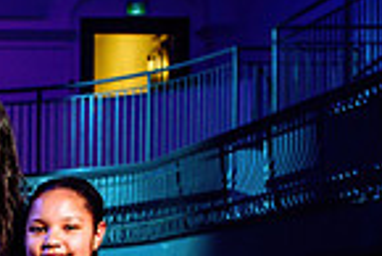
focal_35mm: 125
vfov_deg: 10.5
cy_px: 425
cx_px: -279
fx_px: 1328
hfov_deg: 14.6
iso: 800
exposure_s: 1/100
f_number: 2.5
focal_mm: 28
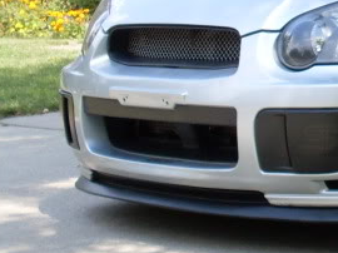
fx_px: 1815
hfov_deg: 10.0
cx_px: 630
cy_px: -34
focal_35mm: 186
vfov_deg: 7.9
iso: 80
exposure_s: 1/350
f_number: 3.1
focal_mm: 8.1
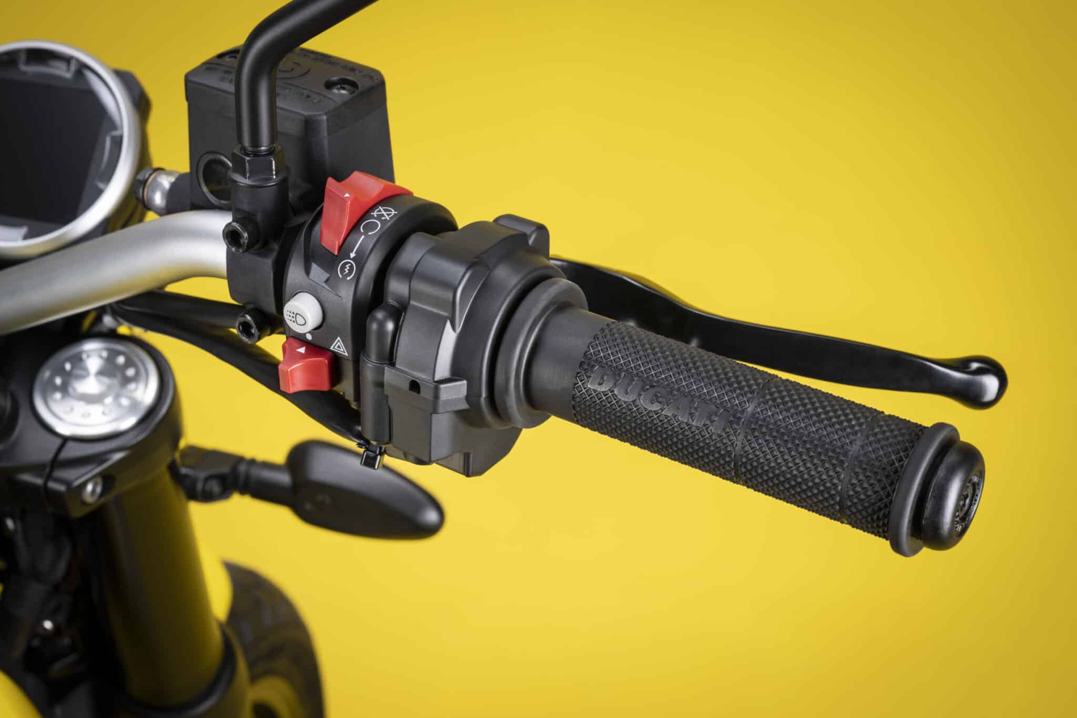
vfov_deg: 19.5
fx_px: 2094
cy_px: 359
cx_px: 538
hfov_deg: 28.8
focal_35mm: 70
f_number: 13
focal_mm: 70
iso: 100
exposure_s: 1/40
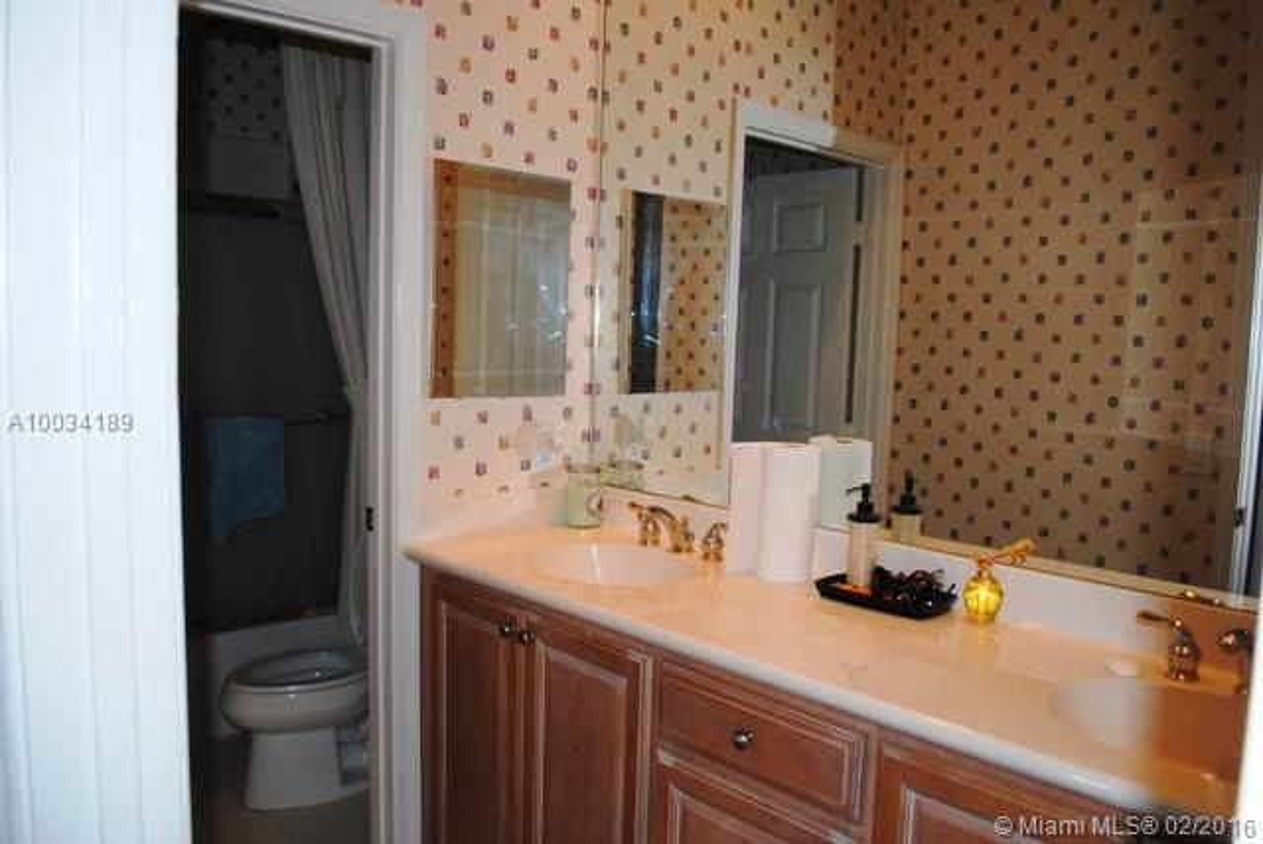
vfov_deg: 48.0
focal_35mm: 27
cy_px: 422
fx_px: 948
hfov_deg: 67.3
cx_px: 632
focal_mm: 18
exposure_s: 1/60
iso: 200
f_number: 3.5
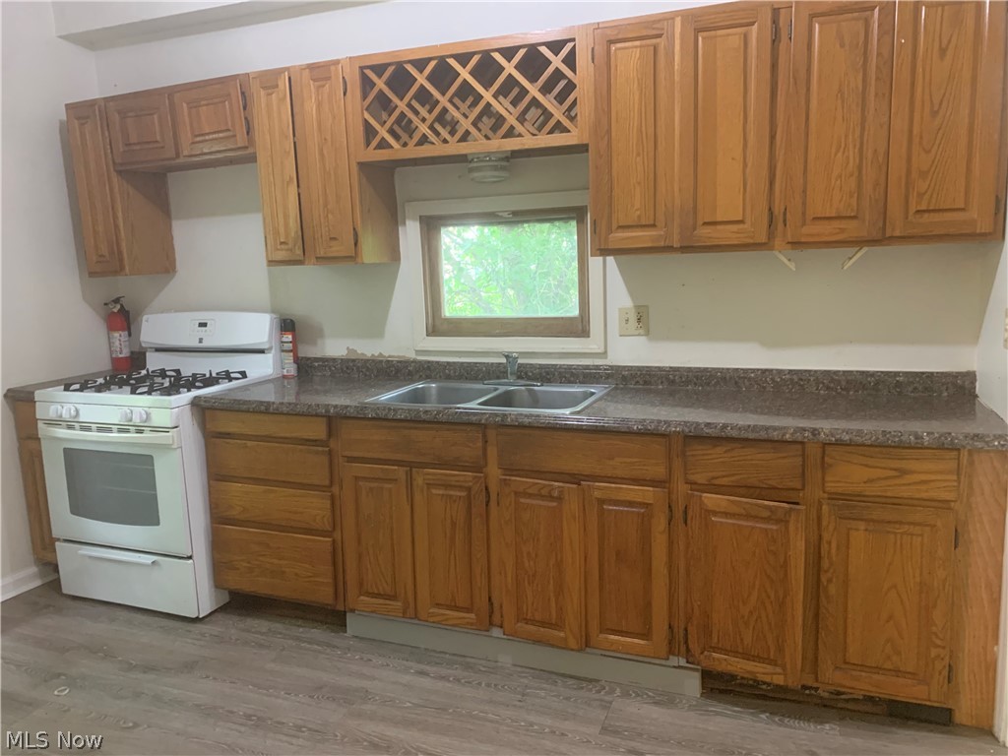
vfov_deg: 53.1
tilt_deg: -10.8
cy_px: 378
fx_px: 757
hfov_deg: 67.3
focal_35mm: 26
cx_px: 504
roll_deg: +2.8
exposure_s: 1/40
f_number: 1.8
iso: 400
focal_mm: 4.25
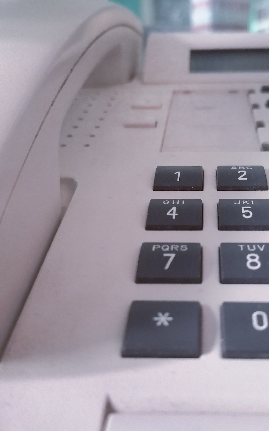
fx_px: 457
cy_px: 218
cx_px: 191
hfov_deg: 32.4
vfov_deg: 50.4
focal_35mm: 39
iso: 500
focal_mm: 4.75
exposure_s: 1/25.7
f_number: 1.8
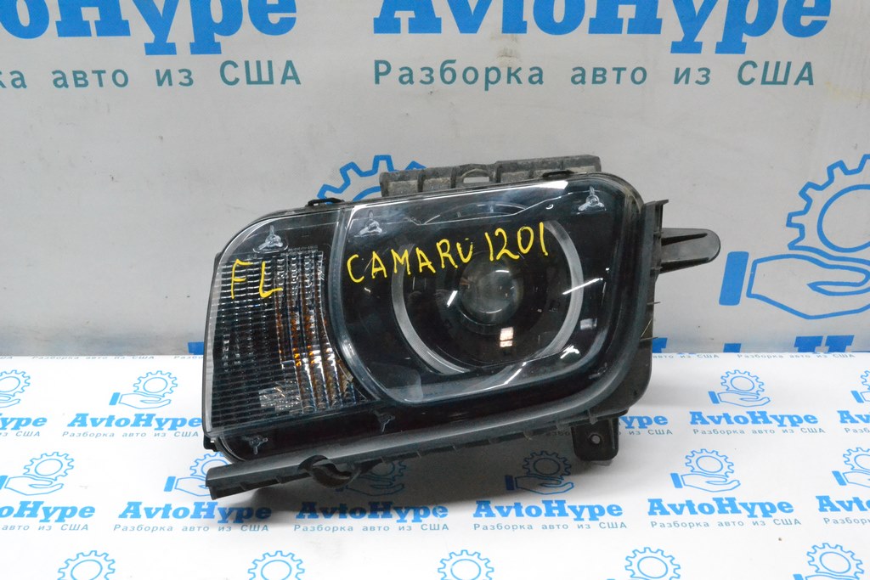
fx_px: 943
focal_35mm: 39
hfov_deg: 49.5
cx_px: 435
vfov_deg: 34.2
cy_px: 290
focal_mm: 26
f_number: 11
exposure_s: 1/100
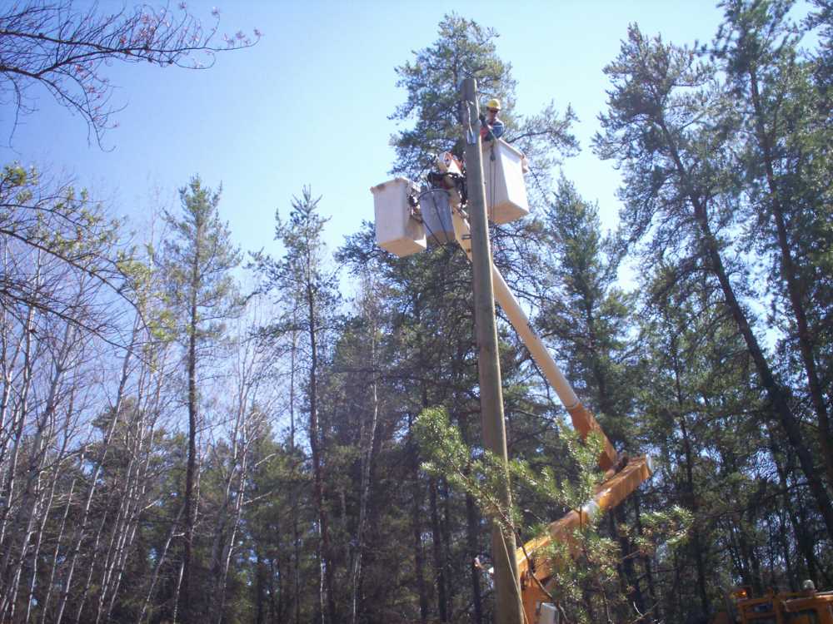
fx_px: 866
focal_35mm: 36
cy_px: 312
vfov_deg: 39.7
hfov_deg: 51.4
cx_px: 416
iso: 100
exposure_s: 1/288
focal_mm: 6
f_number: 4.5
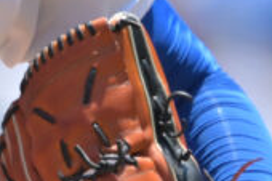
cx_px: -256
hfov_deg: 0.4
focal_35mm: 5049
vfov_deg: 0.3
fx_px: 38111
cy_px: -99
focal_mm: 560
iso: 640
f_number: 4
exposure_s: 1/4000
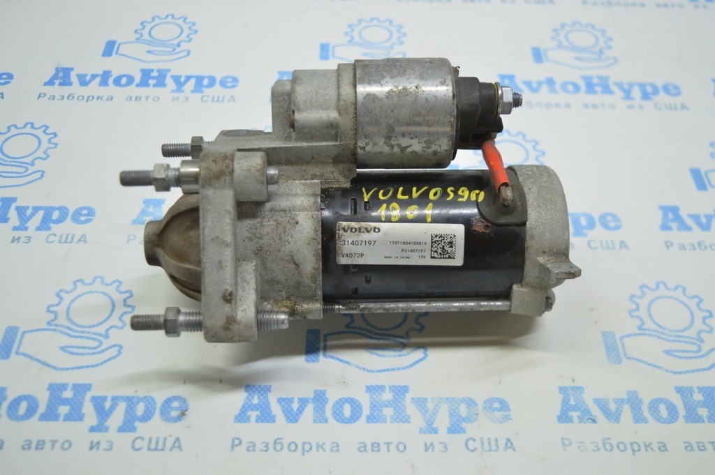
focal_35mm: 42
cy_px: 238
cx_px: 358
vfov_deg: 31.8
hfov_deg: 46.4
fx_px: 833
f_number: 4.2
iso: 400
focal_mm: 28
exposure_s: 1/40
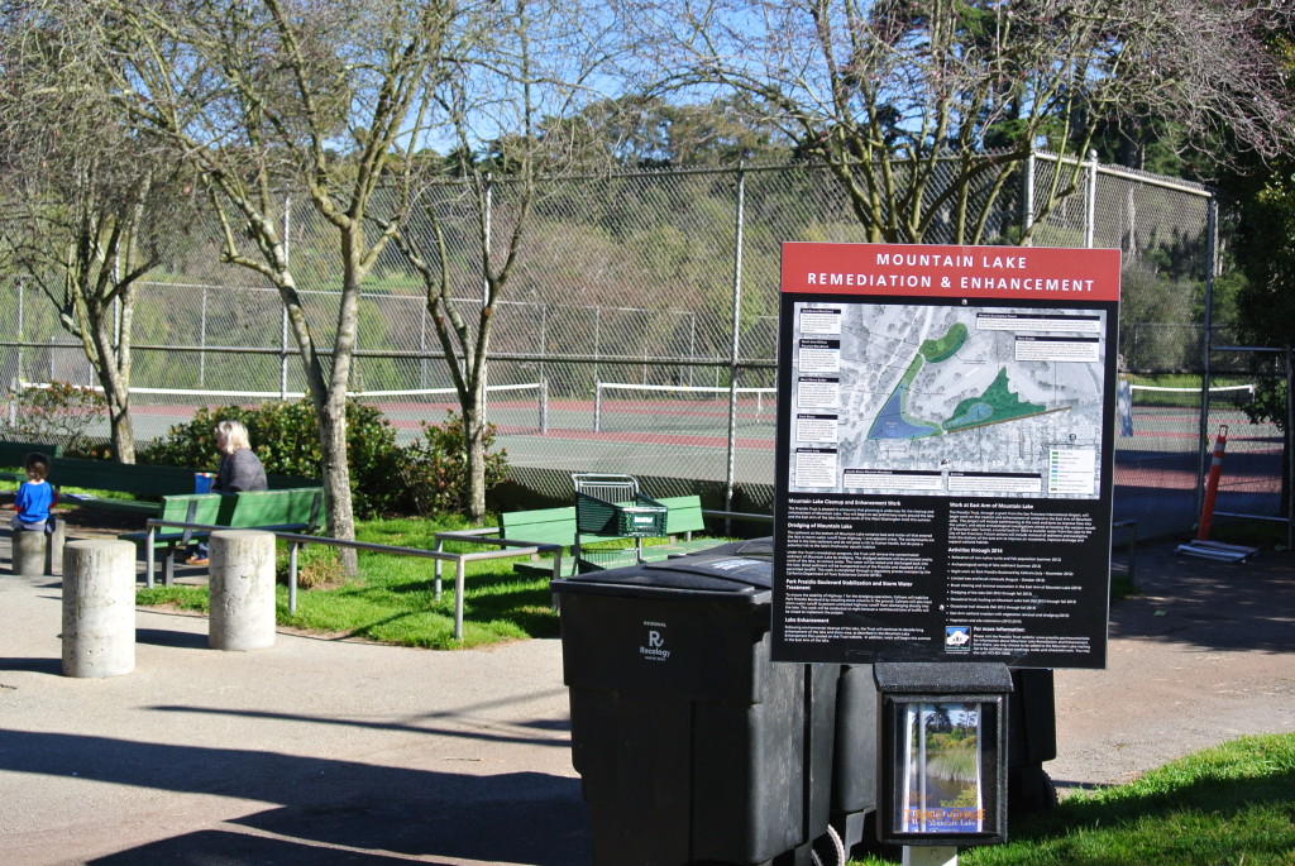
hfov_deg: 38.2
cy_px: 433
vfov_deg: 26.1
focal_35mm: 52
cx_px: 648
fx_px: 1872
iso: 140
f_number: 4.8
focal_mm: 19.6
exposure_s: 1/500
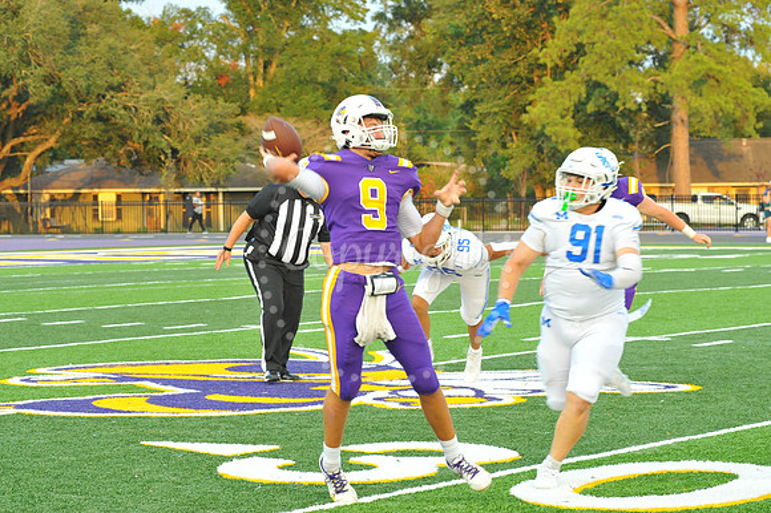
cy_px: 256
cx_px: 386
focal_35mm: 105
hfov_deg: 19.5
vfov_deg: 13.0
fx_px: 2247
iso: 2000
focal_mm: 105
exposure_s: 1/250
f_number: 8
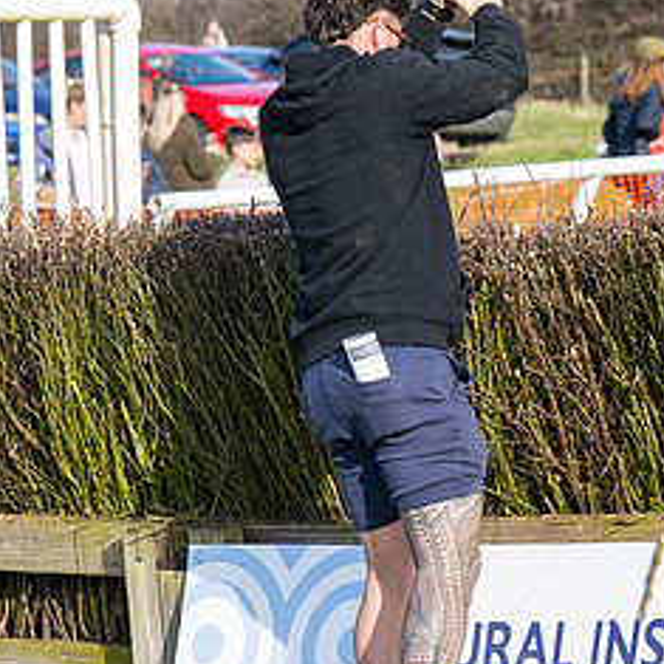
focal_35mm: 272
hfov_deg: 6.4
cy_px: 341
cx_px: 541
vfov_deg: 6.4
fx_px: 5903
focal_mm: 70
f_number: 4
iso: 160
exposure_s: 1/2000
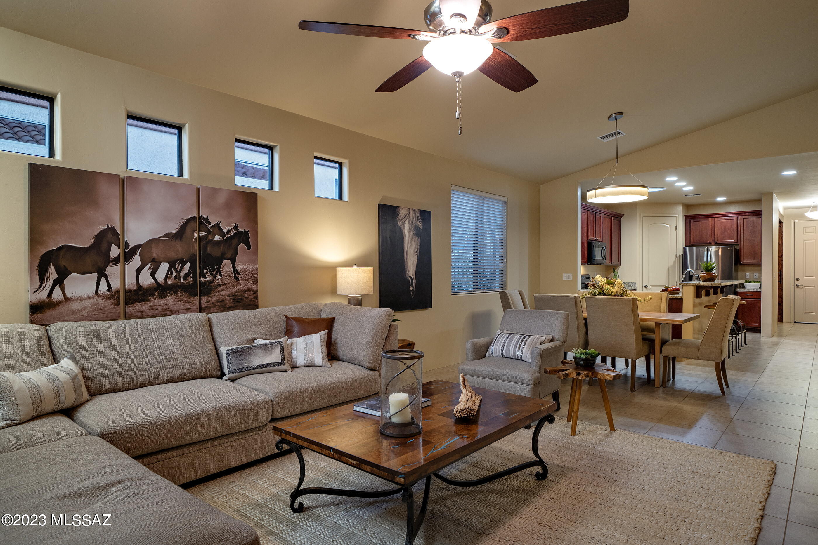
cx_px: 409
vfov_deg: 61.9
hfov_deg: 84.0
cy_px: 272
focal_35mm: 20
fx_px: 454
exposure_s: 1/3
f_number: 7.1
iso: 200
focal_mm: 20
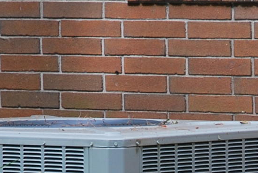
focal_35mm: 577
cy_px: 243
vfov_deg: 2.4
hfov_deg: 3.6
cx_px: 224
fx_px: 4138
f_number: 4.5
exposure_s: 1/250
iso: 200
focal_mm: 70
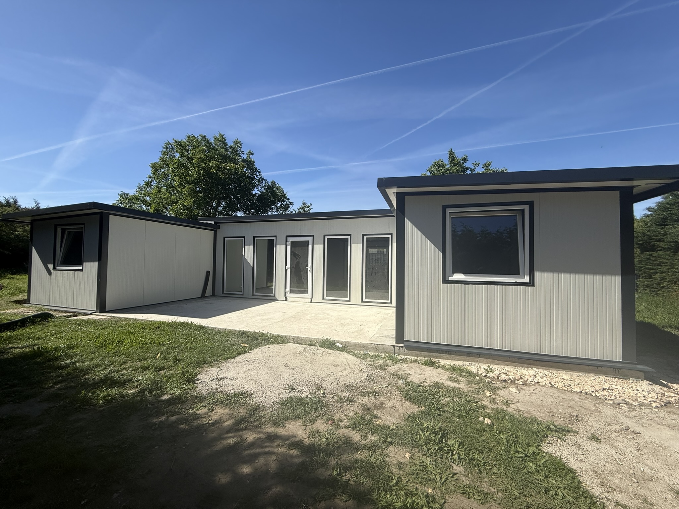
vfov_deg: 85.7
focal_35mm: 14
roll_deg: -0.9
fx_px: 275
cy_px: 254
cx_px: 340
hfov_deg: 102.1
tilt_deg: +2.9
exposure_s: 1/2410
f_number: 2.2
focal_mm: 2.22
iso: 50
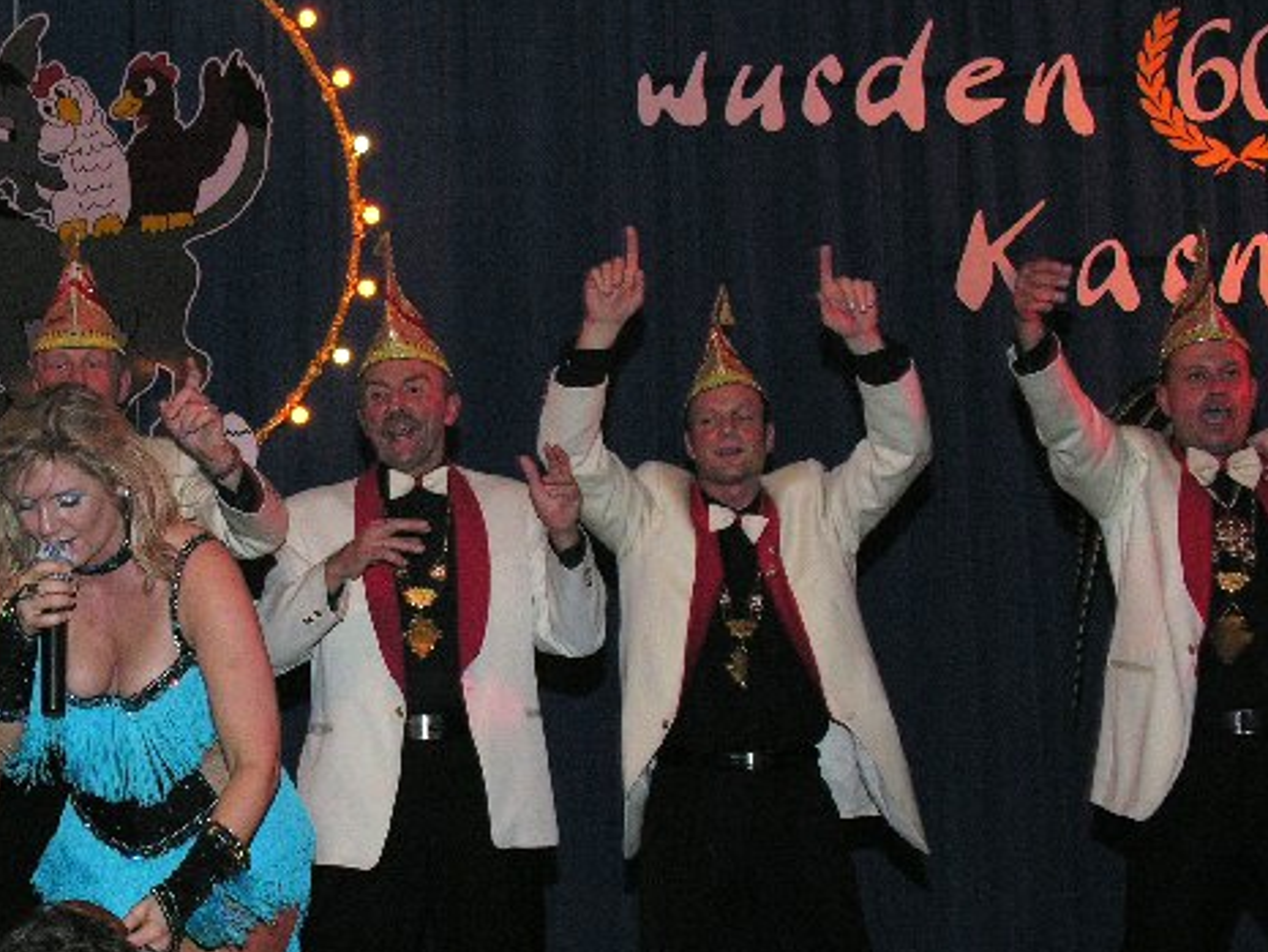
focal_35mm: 74
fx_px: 2711
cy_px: 611
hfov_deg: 25.8
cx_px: 229
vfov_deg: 19.9
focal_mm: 11
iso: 200
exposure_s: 1/60.1
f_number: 4.1
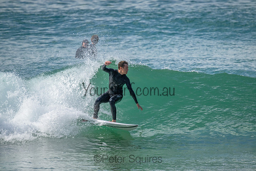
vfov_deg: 1.7
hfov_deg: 2.6
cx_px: 128
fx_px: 5690
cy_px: 86
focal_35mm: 800
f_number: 11
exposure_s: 1/1250
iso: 2200
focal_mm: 800
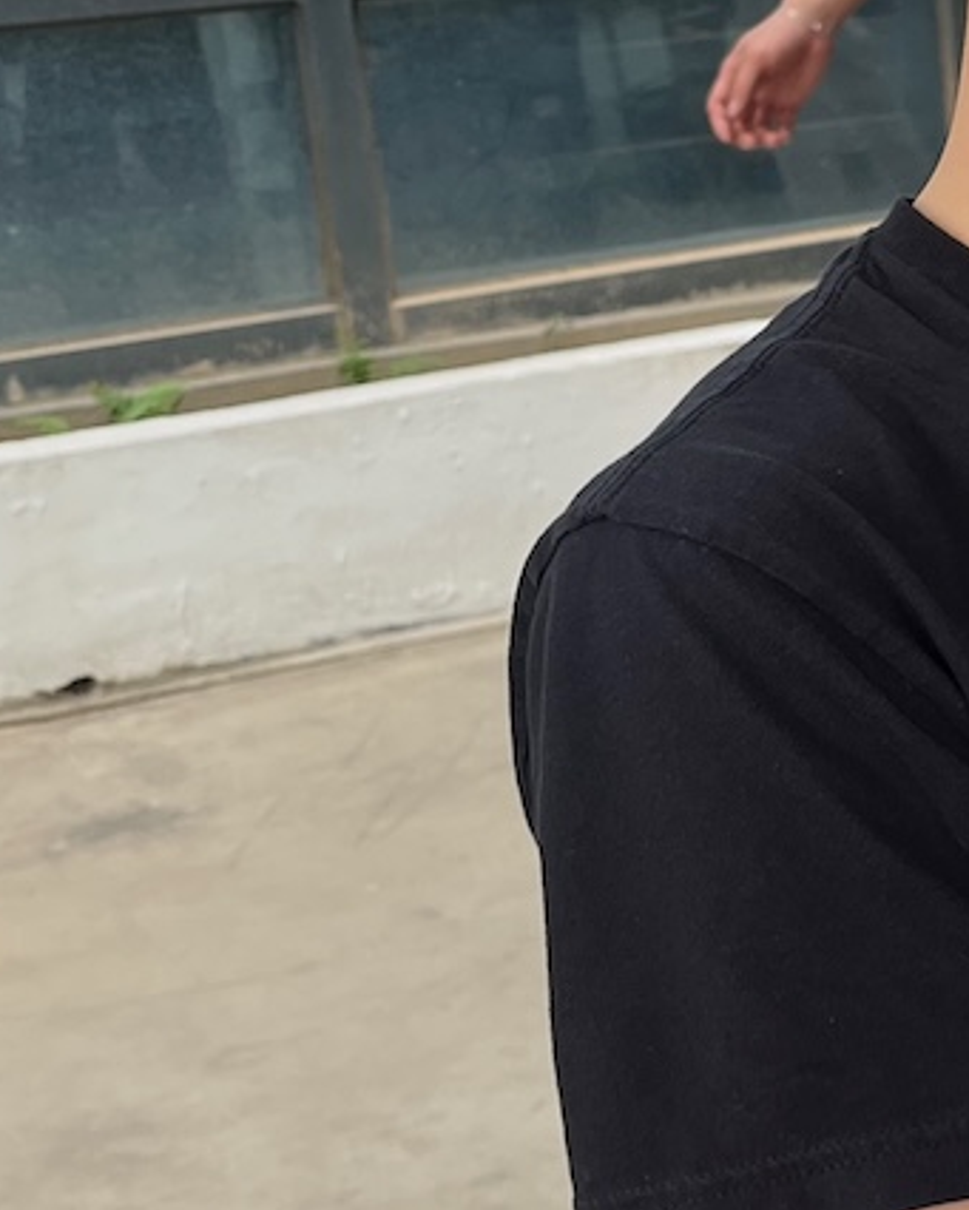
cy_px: 498
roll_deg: +4.0
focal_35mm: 84
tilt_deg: -14.8
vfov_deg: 22.7
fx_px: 3010
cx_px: 1301
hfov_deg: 17.1
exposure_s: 1/122
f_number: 1.6
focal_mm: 5.1
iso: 64
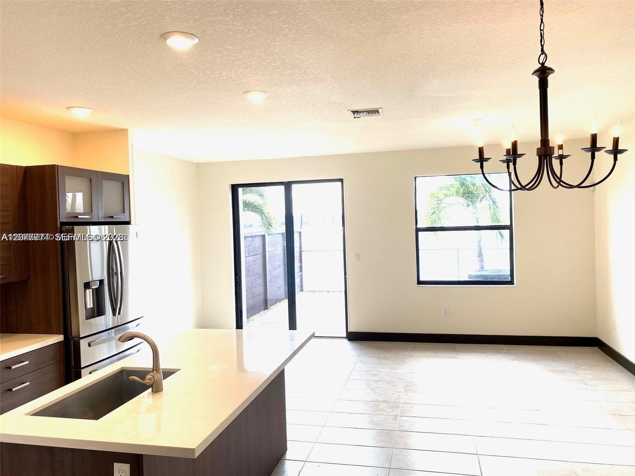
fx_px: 477
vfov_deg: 53.1
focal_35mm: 26
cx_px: 318
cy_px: 238
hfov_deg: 67.3
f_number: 1.8
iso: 32
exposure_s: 1/148
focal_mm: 4.25
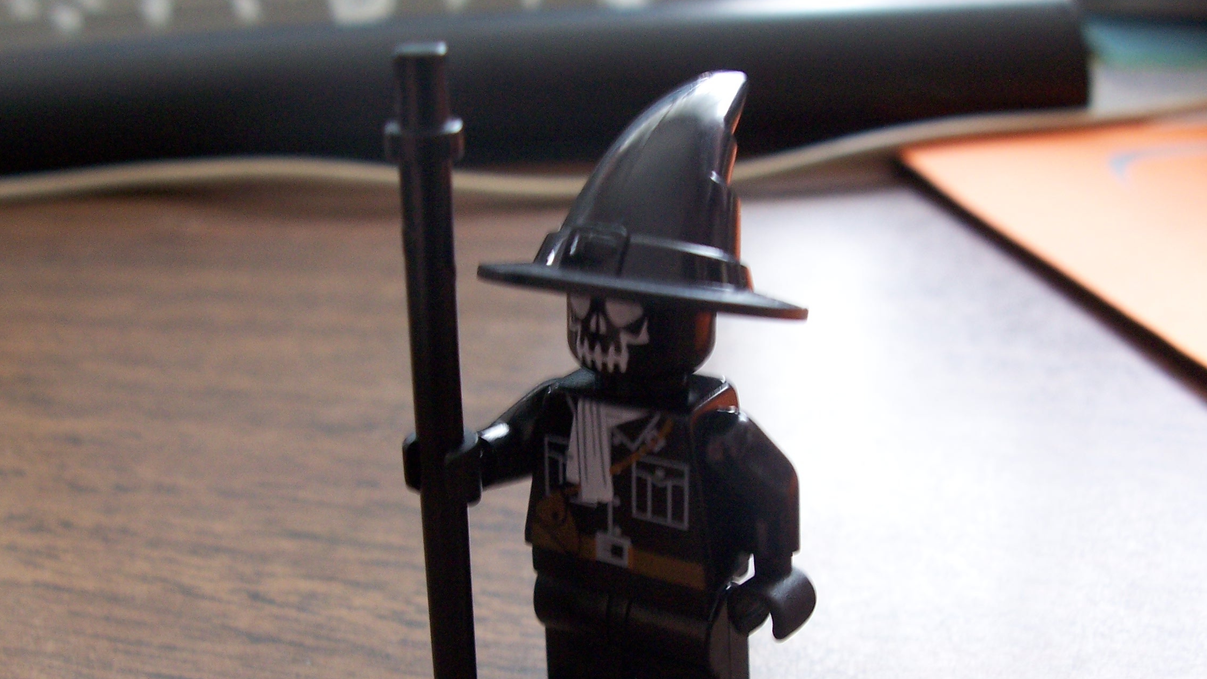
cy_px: 436
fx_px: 1248
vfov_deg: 30.3
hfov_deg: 51.6
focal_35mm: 39
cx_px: 615
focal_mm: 6
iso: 140
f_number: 2.8
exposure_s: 1/20
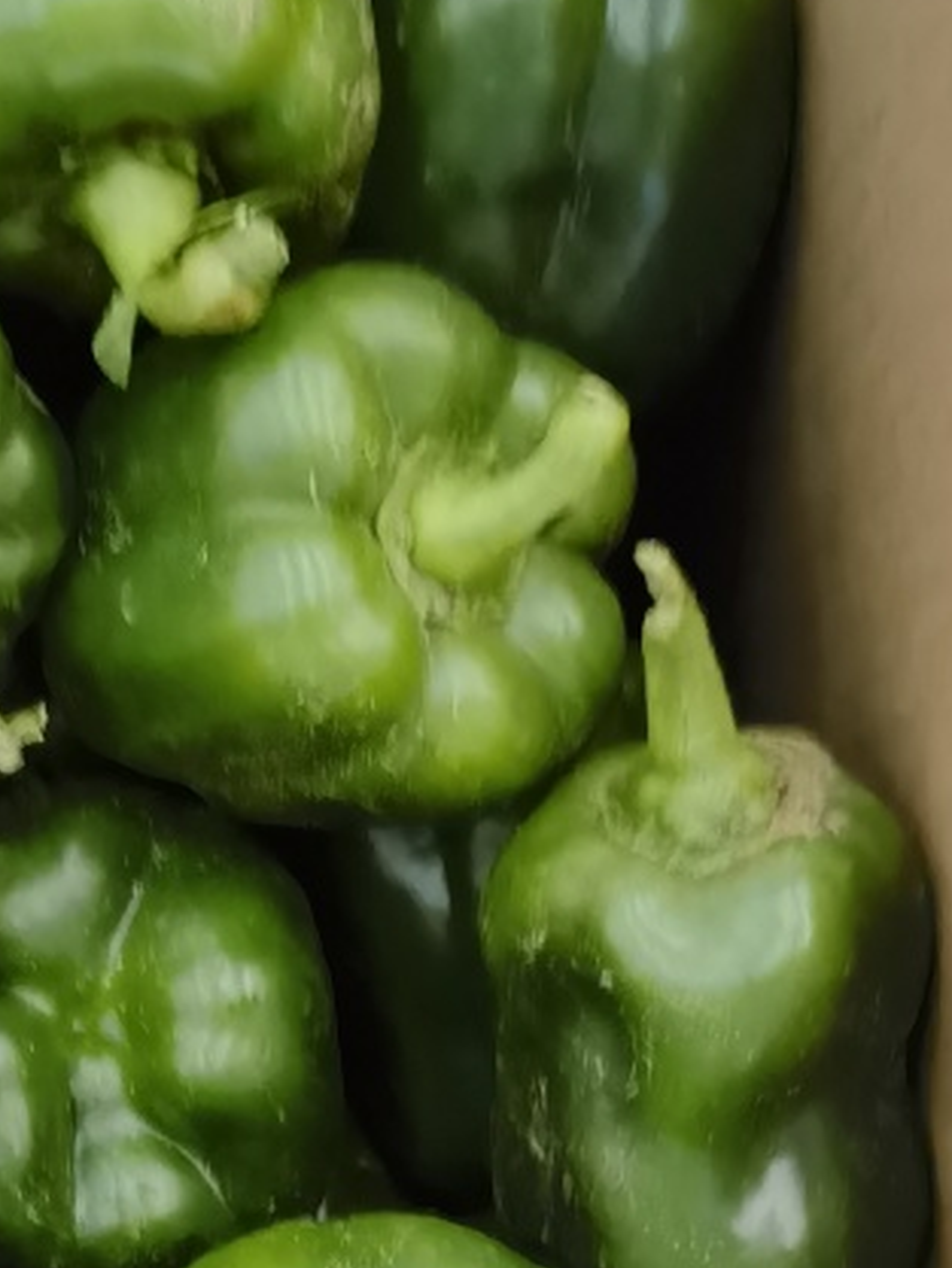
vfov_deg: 27.3
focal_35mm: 69
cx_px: 179
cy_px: 1090
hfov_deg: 21.0
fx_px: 2529
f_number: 1.9
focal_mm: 6.67
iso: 2500
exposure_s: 1/16.7
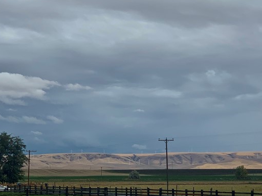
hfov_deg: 18.9
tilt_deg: +7.1
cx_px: 132
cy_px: 92
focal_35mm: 104
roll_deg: -0.4
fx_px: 787
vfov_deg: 14.2
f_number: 2.4
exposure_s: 1/1065
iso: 16
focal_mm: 6
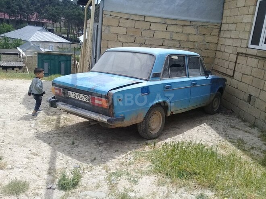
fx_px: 238
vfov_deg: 45.4
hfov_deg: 58.4
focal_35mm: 31
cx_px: 133
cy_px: 100
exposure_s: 1/1302
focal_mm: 3.3
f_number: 2.2
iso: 50
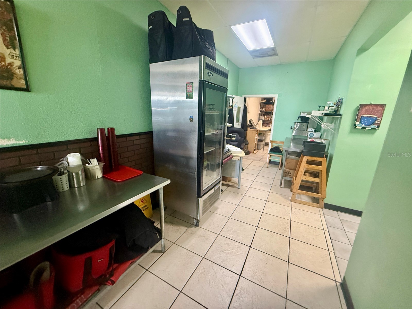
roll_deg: -2.4
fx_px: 167
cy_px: 154
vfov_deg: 85.7
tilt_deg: -14.9
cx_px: 206
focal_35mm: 14
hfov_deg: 102.1
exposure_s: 1/60
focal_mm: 2.22
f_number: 2.2
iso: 400
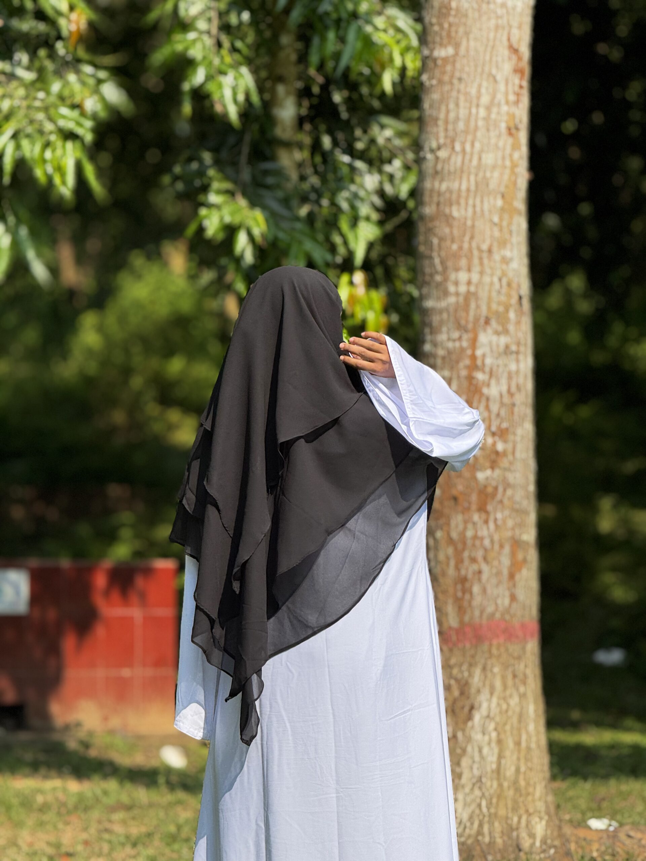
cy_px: 430
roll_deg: +1.6
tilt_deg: +4.7
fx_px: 2986
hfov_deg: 12.3
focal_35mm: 120
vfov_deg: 16.4
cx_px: 323
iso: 50
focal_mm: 15.66
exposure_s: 1/860
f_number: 2.8
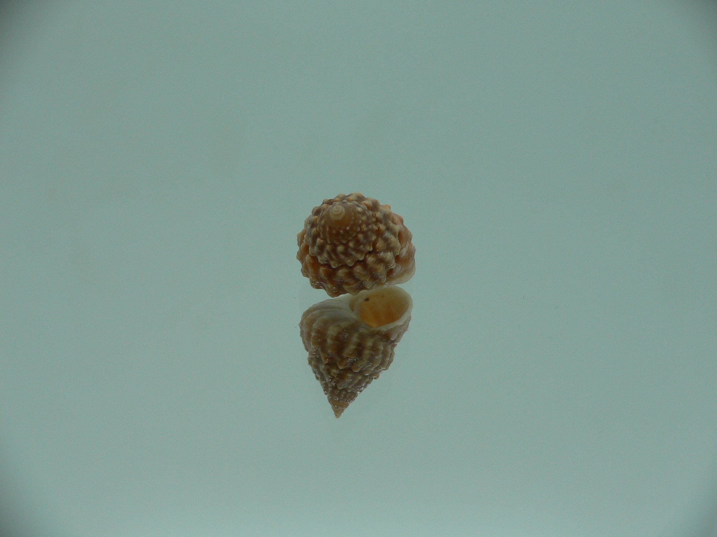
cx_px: 358
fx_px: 725
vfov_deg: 40.7
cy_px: 268
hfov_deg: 52.6
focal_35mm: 35
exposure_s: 1/60
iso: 80
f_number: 2.8
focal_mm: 4.6
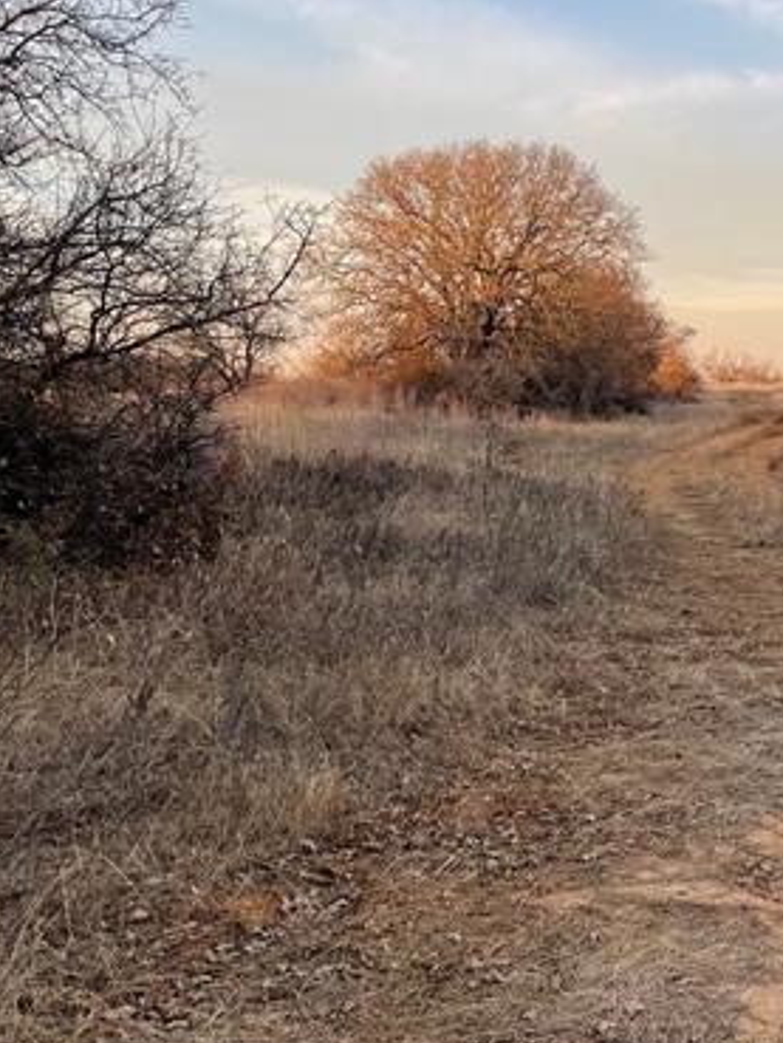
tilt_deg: -5.5
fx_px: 1567
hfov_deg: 26.5
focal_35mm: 52
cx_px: 783
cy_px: 585
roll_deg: +1.2
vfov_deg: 36.8
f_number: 1.6
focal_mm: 5.1
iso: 32
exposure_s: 1/428
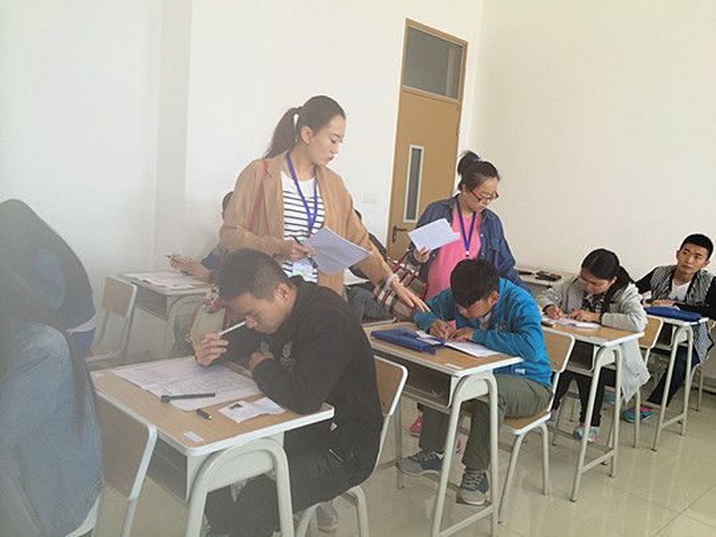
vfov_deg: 46.8
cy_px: 268
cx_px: 358
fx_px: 621
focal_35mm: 30
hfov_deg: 60.0
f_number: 2.2
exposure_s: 1/60
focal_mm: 4.12
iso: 40
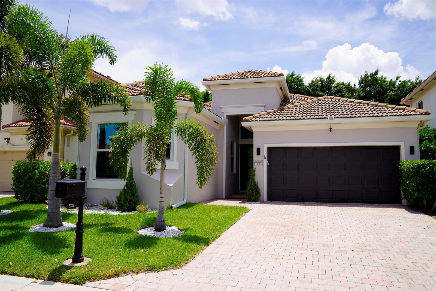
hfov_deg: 67.4
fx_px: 327
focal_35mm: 27
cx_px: 218
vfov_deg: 47.9
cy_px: 146
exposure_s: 1/200
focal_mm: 27
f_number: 10
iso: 100
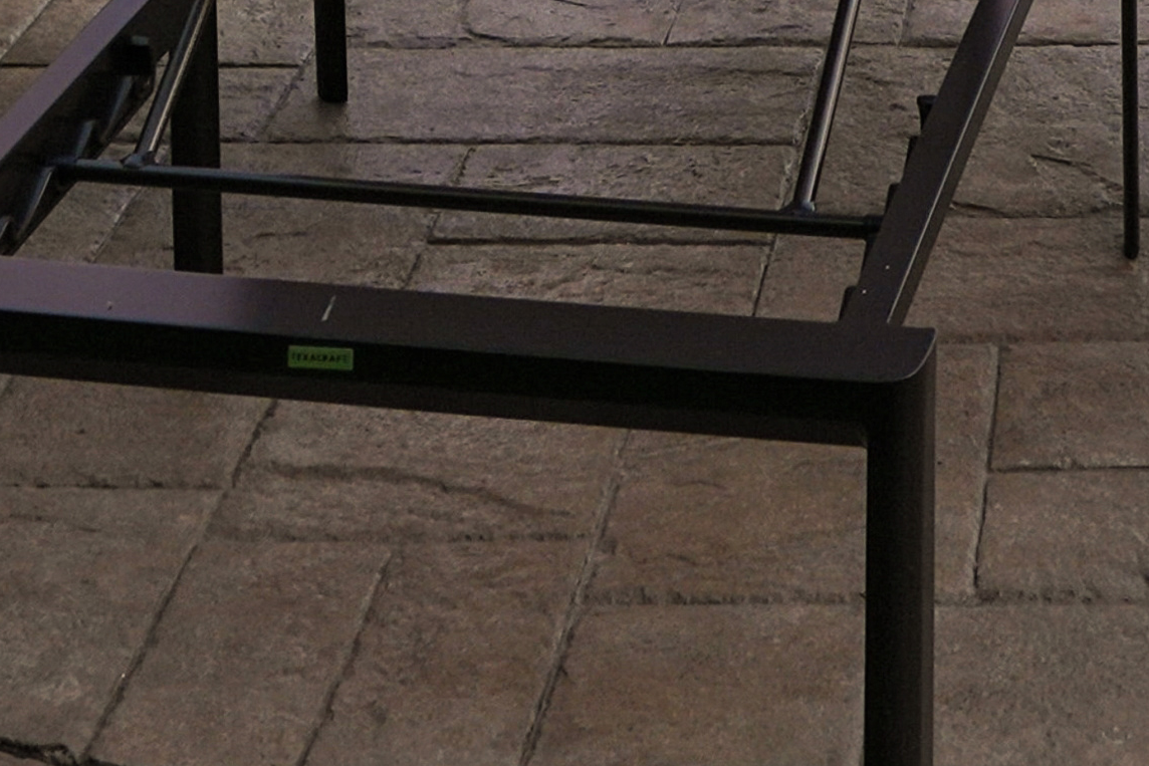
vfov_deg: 11.0
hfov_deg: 19.9
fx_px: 3128
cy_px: -1249
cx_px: 1265
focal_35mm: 98
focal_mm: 16
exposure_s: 1.6
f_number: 11
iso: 100
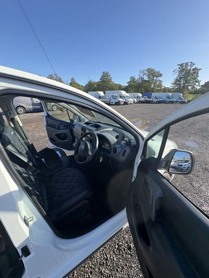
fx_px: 113
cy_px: 139
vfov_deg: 102.1
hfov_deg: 85.7
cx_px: 104
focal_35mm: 14
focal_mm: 2.22
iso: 64
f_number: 2.2
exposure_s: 1/399
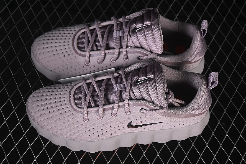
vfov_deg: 18.2
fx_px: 512
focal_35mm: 75
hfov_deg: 27.0
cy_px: 82
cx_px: 123
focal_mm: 50
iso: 160
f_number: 7.1
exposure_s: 1/80
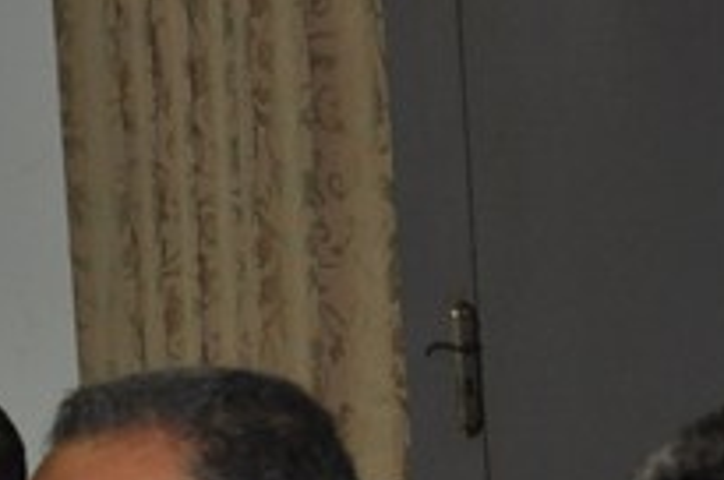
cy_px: 683
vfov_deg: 5.3
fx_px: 5172
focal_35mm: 258
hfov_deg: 8.0
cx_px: 152
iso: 800
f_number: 5.6
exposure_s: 1/60
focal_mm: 55
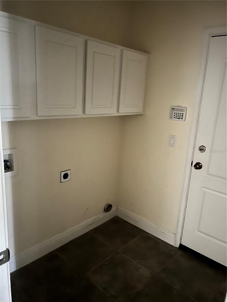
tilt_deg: -14.0
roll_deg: -2.1
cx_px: 114
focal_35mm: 26
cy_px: 151
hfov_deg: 53.1
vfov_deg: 67.3
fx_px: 227
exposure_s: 1/9
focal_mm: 5.7
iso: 640
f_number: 1.5
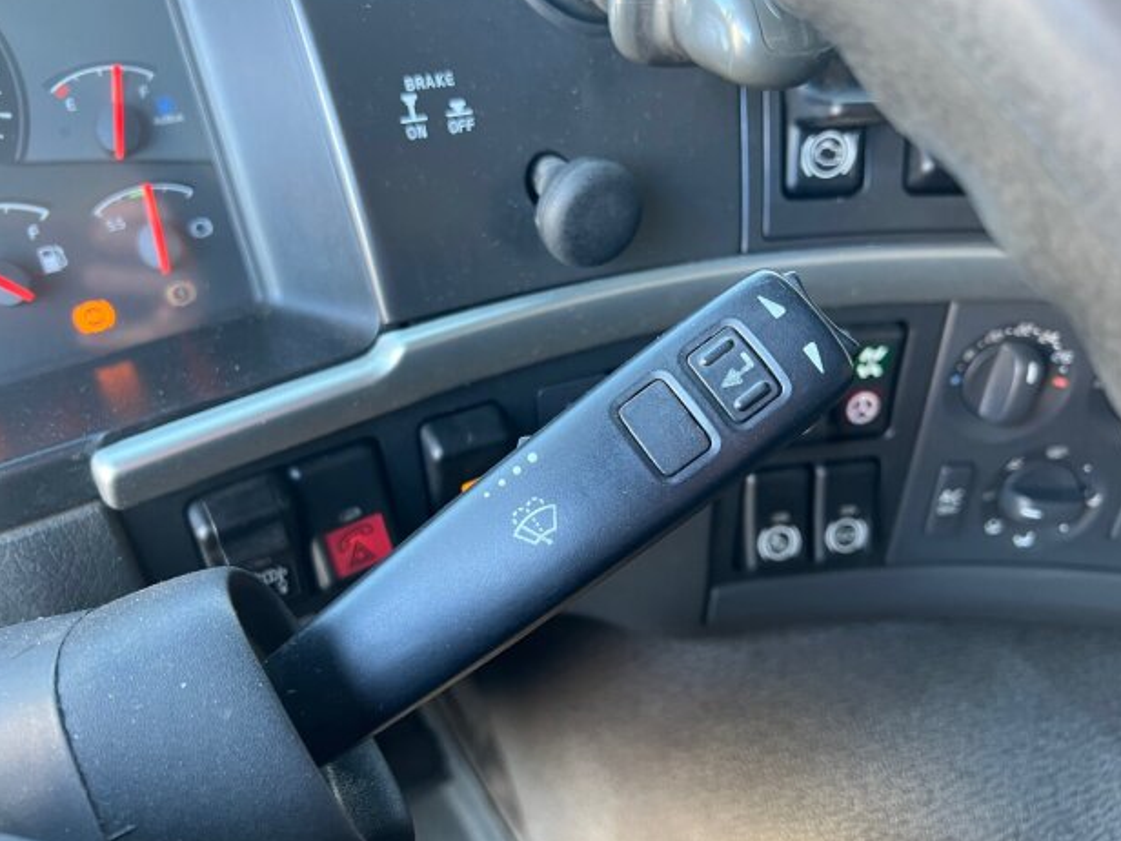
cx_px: 575
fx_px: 874
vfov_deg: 51.4
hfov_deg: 65.3
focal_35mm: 27
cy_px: 411
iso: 160
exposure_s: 1/60
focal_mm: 5.7
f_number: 1.5
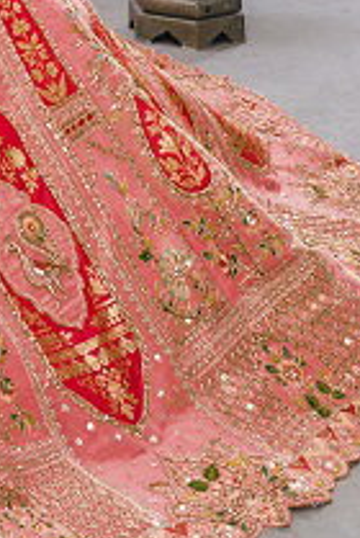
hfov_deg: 8.3
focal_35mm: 149
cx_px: -566
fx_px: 2227
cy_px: -749
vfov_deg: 11.4
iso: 640
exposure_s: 1/160
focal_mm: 26
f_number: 5
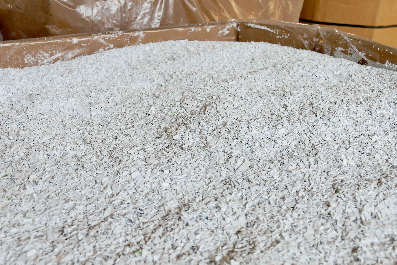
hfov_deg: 45.4
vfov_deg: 31.2
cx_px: 198
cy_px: 132
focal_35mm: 43
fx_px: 474
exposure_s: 1/50
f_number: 3.5
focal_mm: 15.51
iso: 400
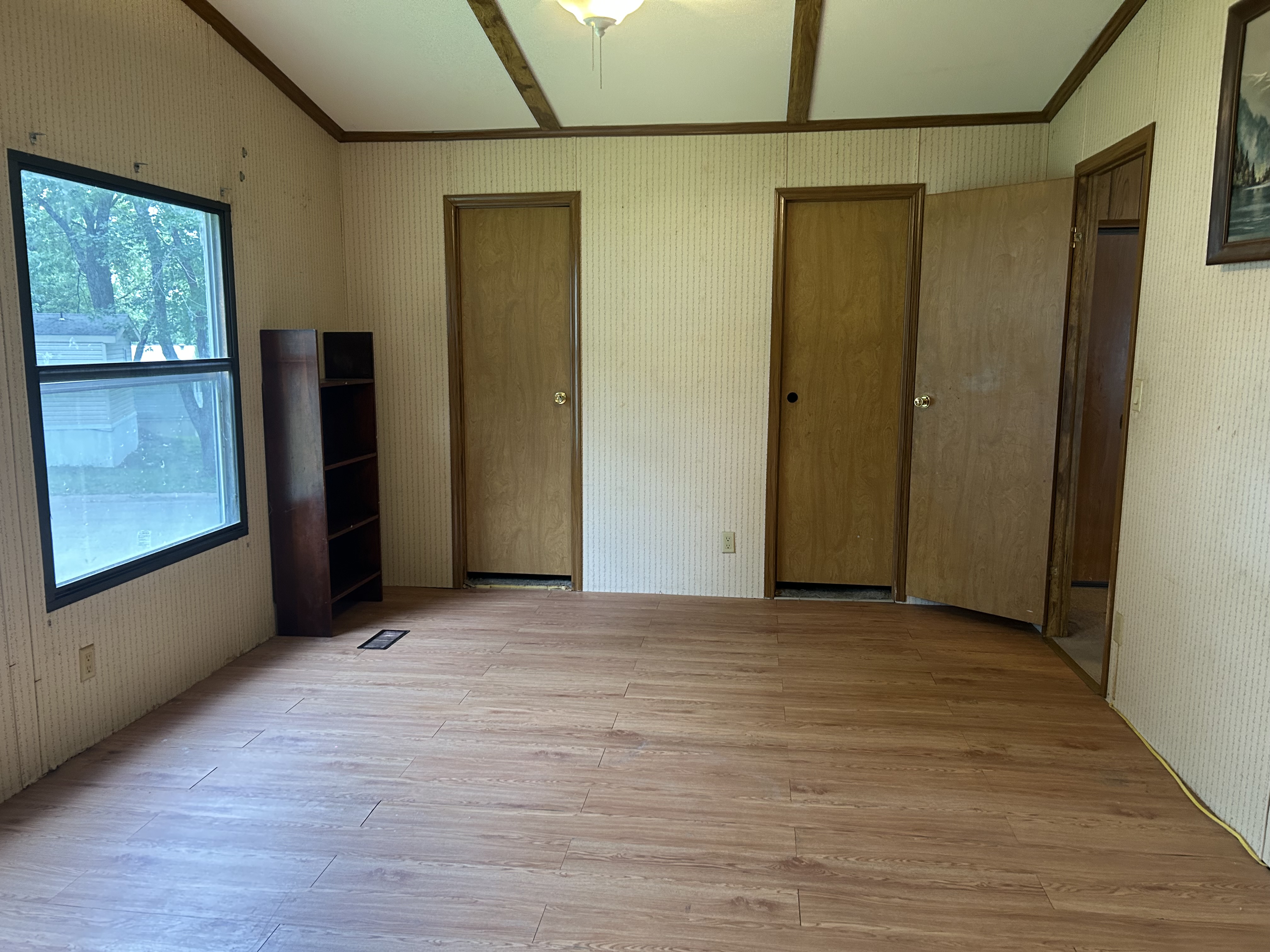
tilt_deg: -8.2
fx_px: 954
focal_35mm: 26
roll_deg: -1.0
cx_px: 635
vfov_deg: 53.1
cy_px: 476
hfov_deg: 67.3
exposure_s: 1/60
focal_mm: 5.7
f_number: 1.5
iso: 250
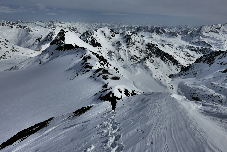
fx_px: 151
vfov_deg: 53.2
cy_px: 76
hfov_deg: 73.7
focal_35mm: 24
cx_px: 114
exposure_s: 1/5000
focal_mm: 10.9
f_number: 4
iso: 200
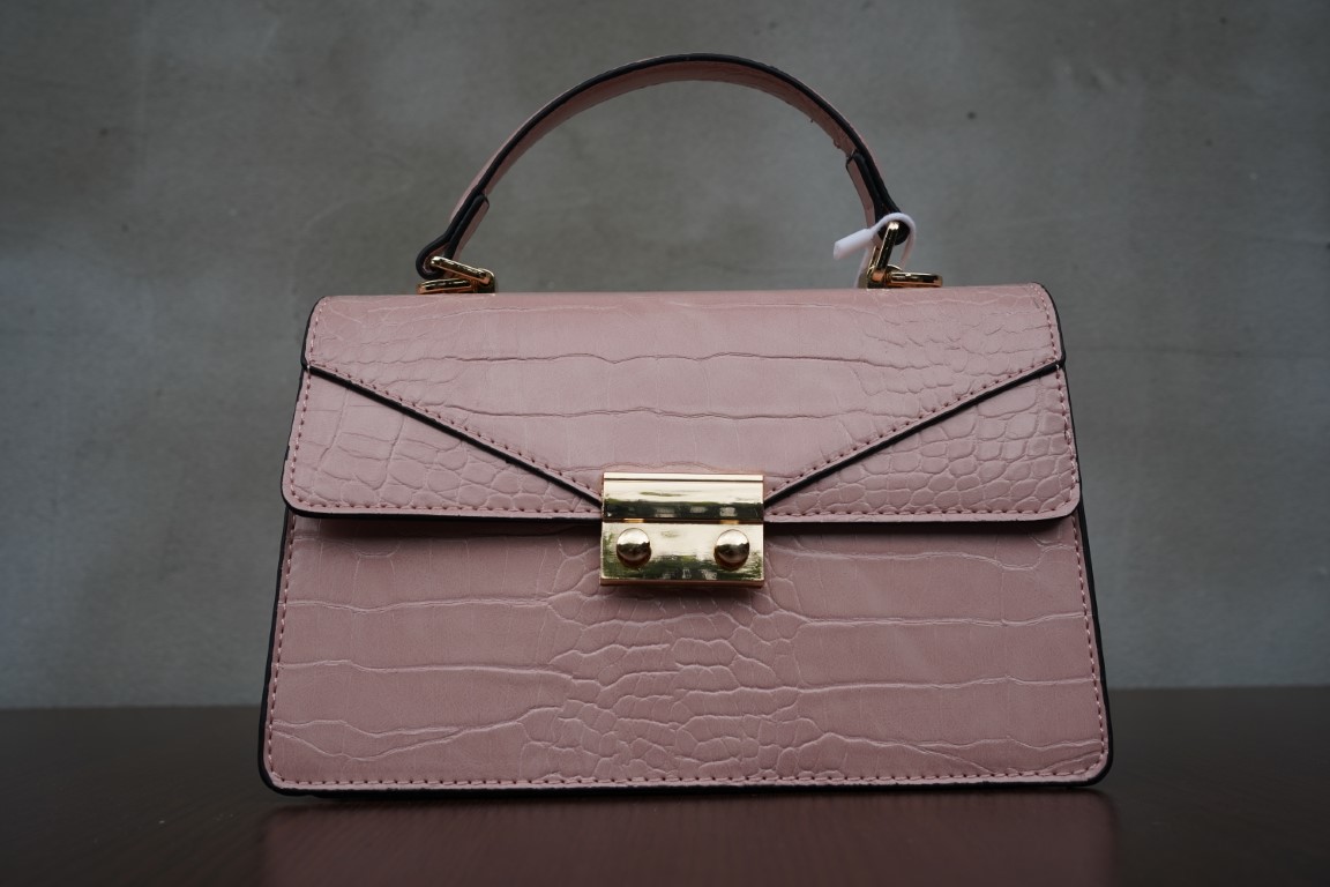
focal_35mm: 35
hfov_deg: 54.4
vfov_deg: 37.9
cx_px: 665
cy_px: 444
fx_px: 1293
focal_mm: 35
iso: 320
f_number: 8
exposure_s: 1/250
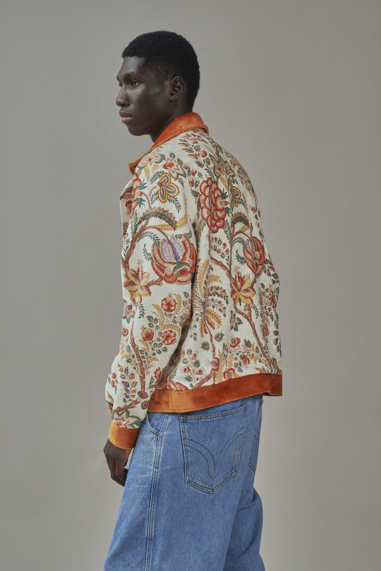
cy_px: 286
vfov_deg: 19.4
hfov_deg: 13.1
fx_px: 1665
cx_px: 190
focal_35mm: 105
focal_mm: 105
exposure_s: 1/160
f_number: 11
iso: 200
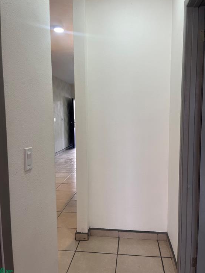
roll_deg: +0.3
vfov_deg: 65.3
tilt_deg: -4.9
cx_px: 104
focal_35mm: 27
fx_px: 213
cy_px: 134
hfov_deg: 51.4
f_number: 1.6
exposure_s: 1/122
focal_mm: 5.1
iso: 100
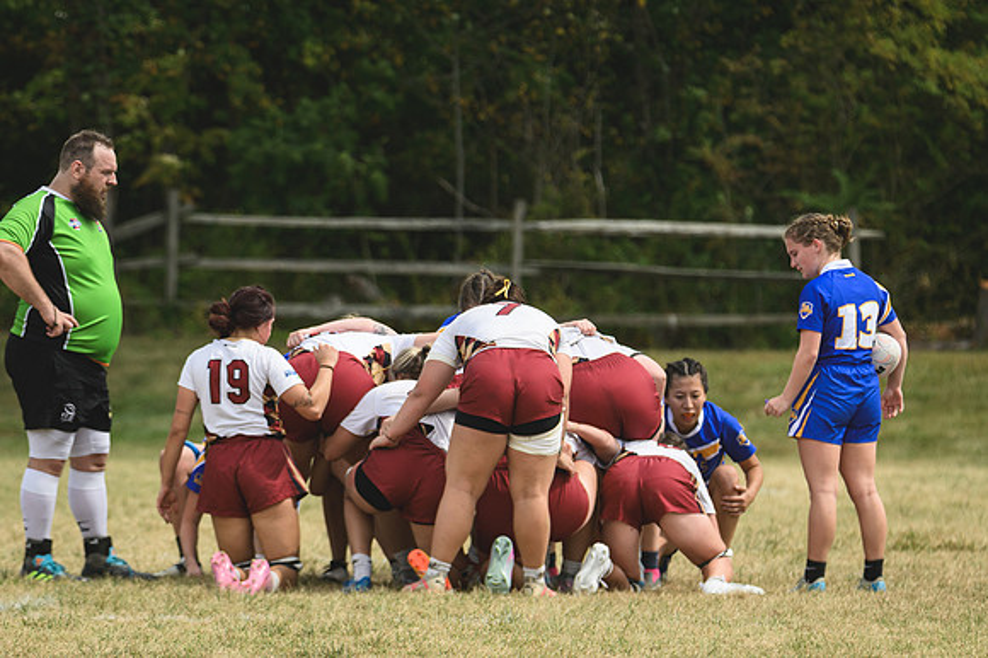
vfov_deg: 2.7
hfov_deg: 4.0
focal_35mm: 510
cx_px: 494
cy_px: 329
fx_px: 13988
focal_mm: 340
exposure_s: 1/1000
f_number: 6
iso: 250
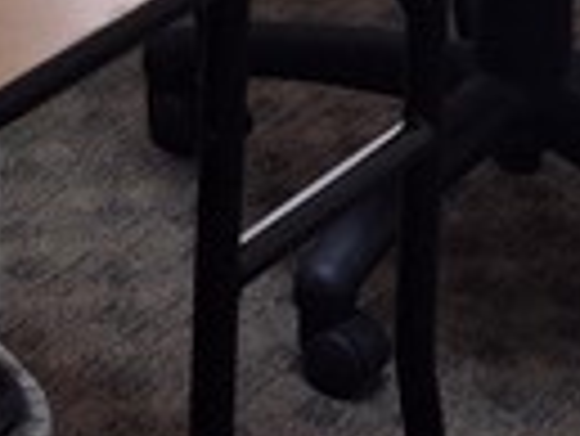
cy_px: -1155
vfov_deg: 6.8
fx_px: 3052
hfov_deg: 10.6
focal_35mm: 182
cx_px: -184
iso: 25
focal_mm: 5.4
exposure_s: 1/180
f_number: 1.8
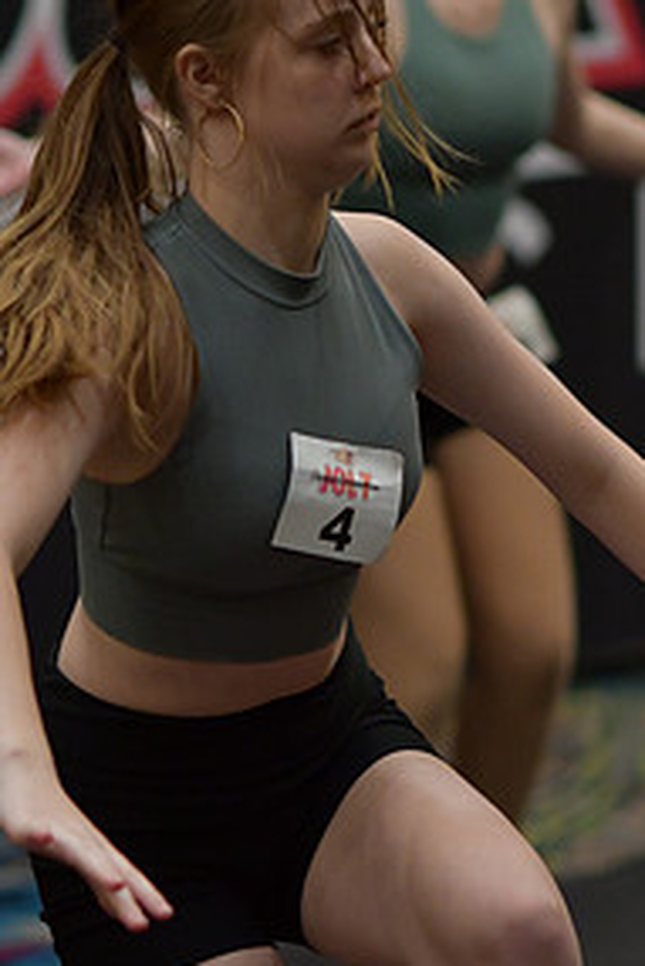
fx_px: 6925
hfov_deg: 5.3
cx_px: 275
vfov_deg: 8.0
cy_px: 655
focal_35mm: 258
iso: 1250
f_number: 2
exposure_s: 1/800
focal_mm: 85
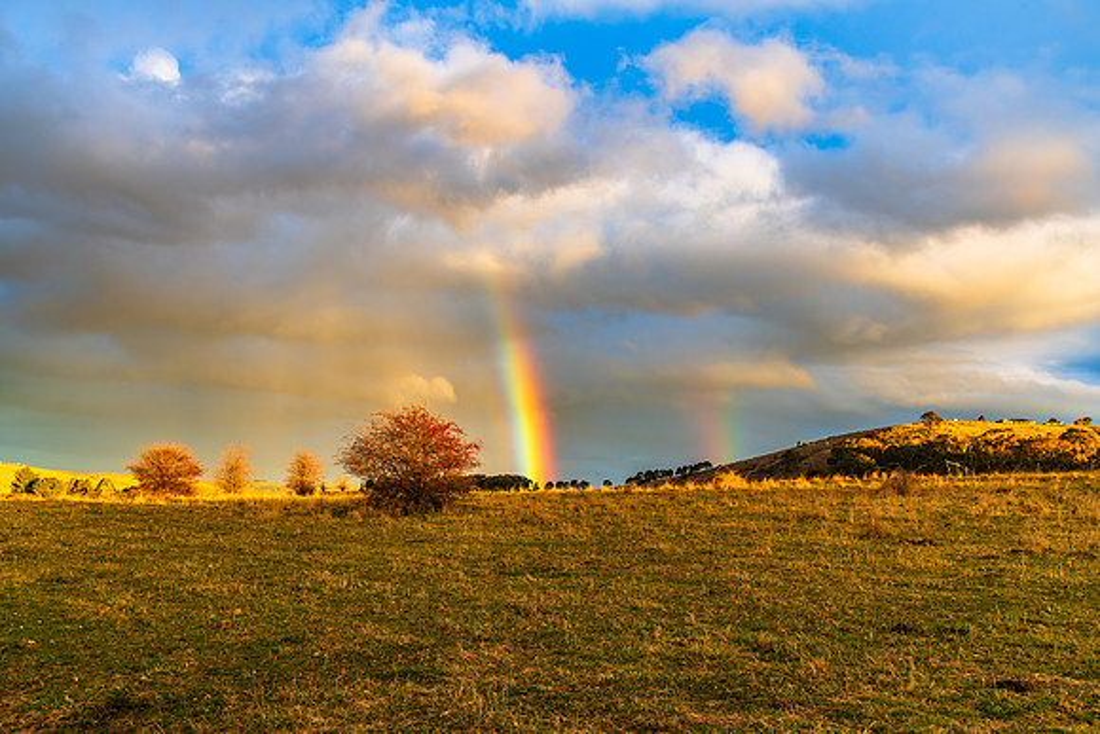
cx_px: 550
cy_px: 392
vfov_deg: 39.8
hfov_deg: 57.0
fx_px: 1012
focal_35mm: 33
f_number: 9
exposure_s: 1/50
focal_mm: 31
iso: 200
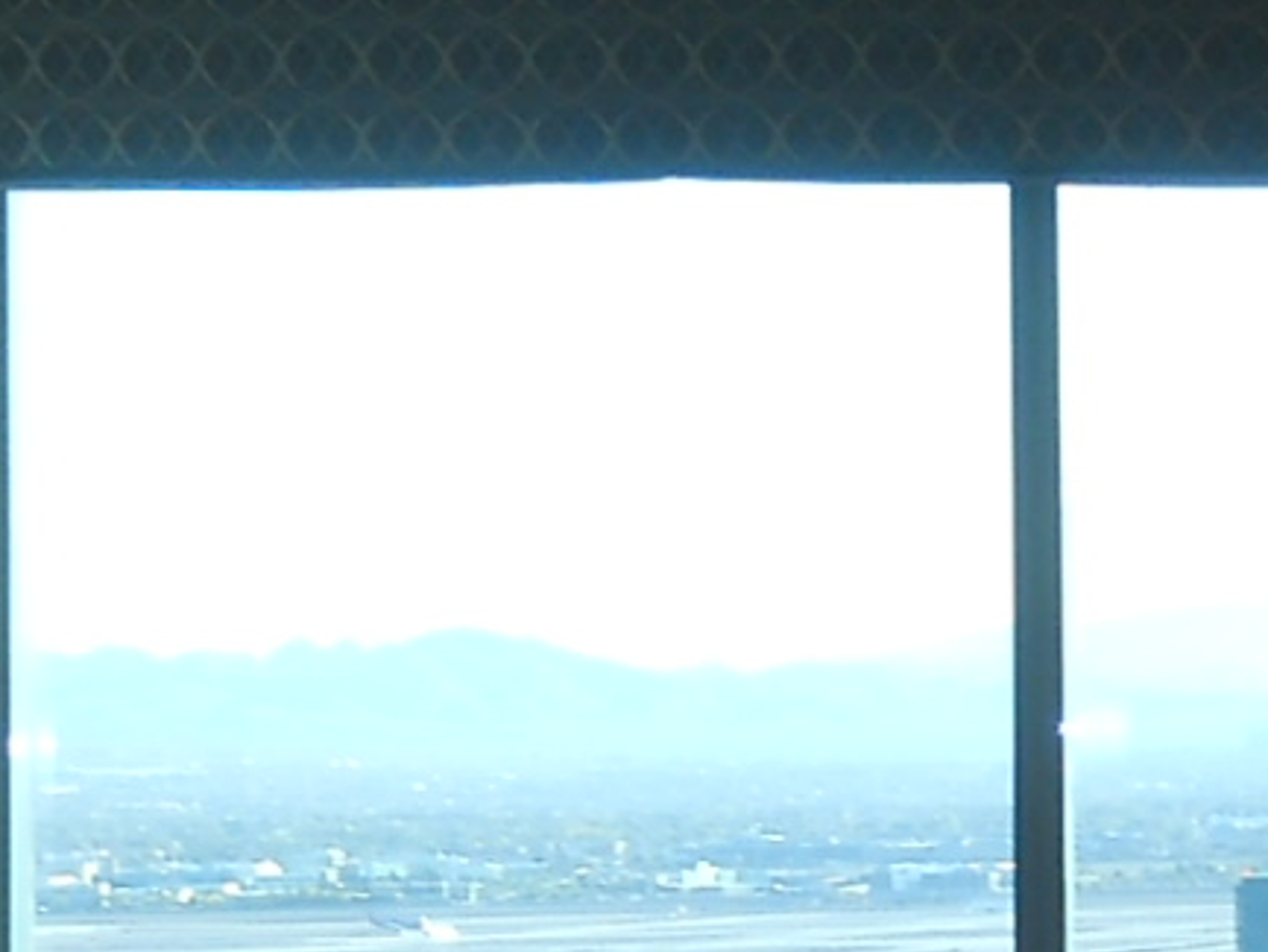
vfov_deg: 7.6
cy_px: 911
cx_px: 1145
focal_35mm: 194
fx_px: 7108
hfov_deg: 10.1
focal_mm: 6.72
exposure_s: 1/40
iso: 80
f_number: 3.1
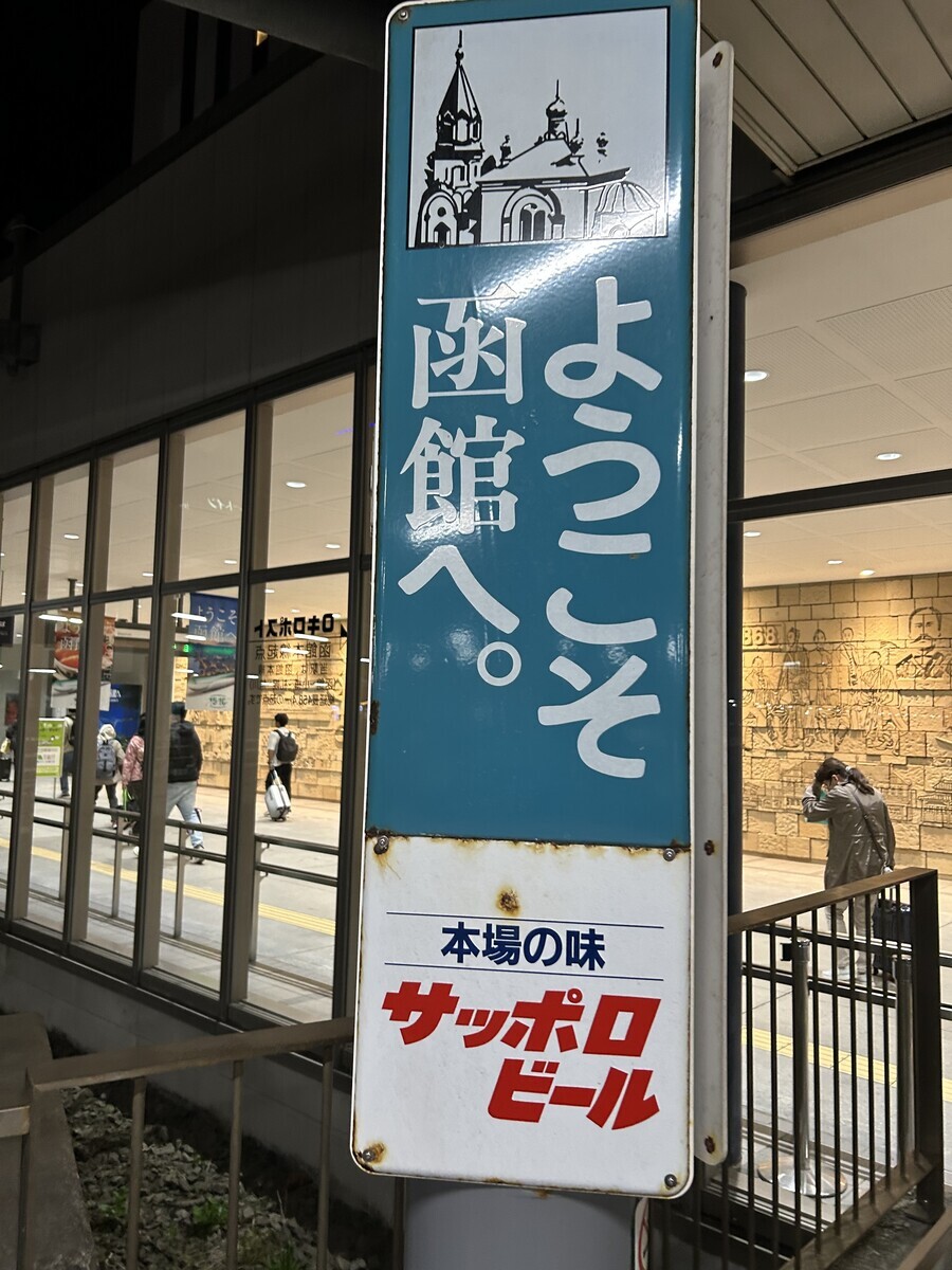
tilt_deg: +3.2
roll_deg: -3.4
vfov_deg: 67.3
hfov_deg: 53.1
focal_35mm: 26
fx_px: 953
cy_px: 635
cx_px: 476
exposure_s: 1/50
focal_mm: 5.7
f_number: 1.5
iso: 200
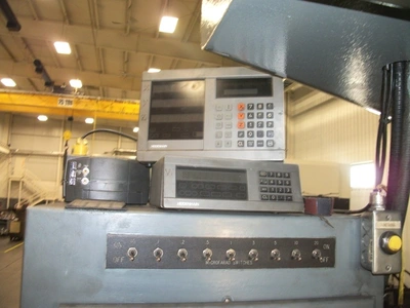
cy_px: 154
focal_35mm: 32
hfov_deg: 56.8
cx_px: 205
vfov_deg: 44.2
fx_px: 379
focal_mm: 5.7
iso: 160
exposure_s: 1/30
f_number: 2.9
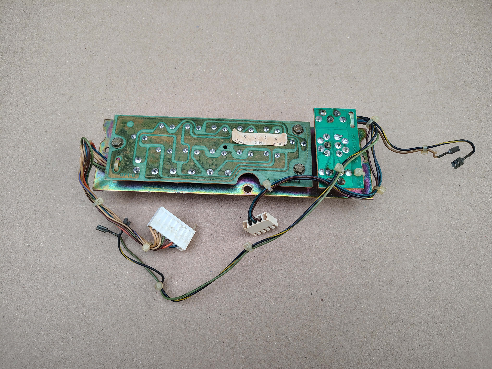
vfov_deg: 56.8
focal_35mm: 24
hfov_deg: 71.6
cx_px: 246
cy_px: 184
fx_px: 341
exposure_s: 1/100
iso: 151
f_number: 1.8
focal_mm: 5.56
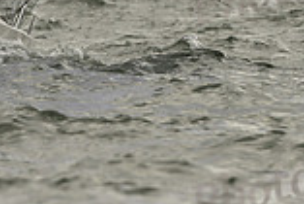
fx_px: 12518
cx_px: 93
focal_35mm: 1481
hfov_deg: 1.4
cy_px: -98
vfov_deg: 0.9
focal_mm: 400
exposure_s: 1/1250
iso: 320
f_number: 8
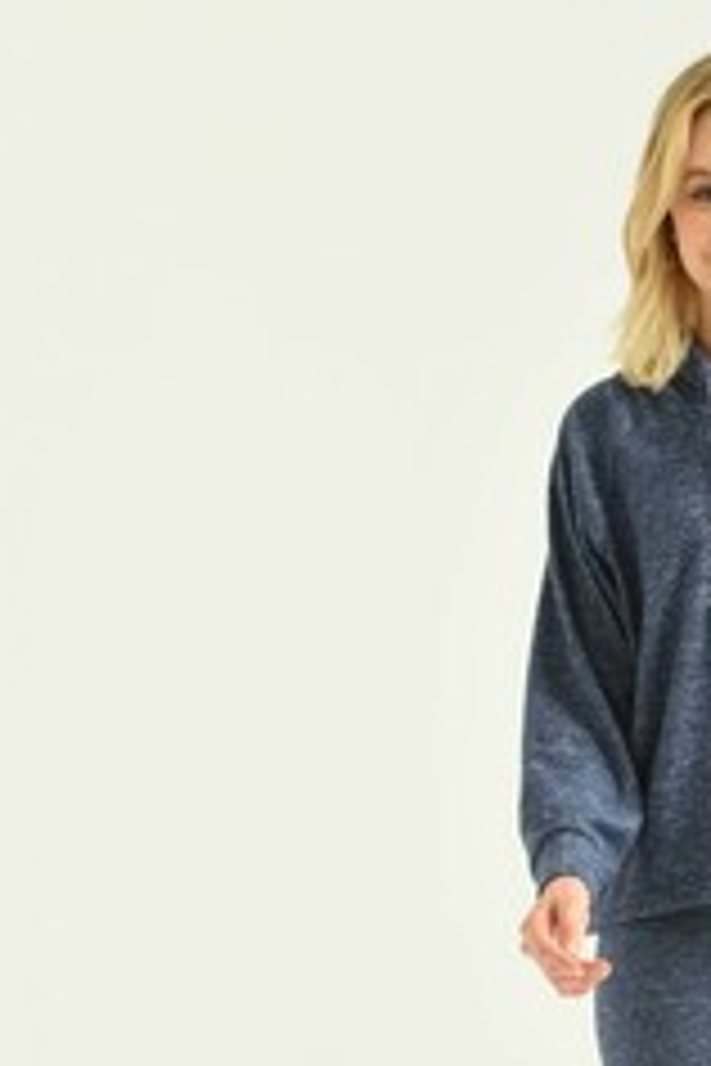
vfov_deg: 10.4
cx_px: 734
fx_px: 5806
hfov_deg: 7.0
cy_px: 1003
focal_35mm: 196
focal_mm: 86
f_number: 5.6
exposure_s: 1/160
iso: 125
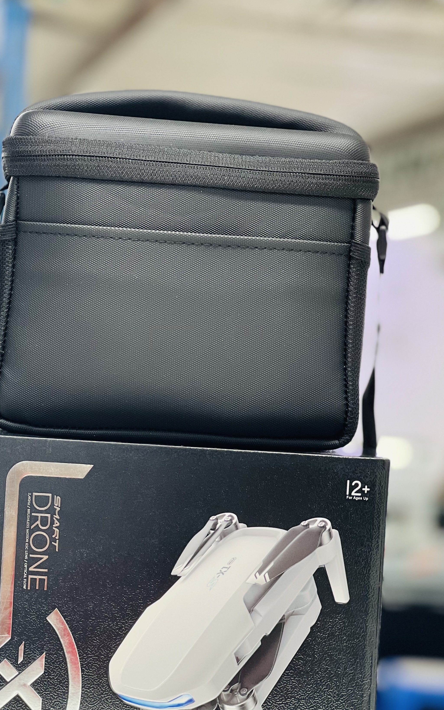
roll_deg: -3.8
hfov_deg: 13.1
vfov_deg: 20.8
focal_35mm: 100
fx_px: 1936
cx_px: 144
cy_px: 429
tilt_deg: -0.2
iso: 125
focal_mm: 9
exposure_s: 1/50
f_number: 2.8
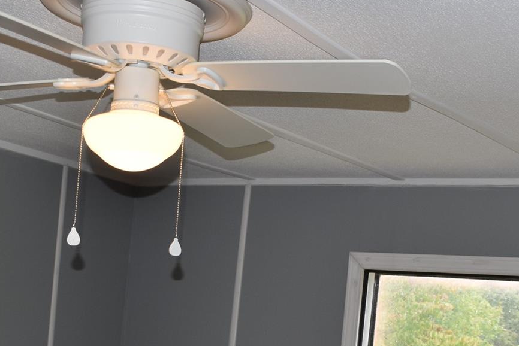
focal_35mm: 78
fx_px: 1125
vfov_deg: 17.1
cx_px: 302
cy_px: 346
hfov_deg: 25.9
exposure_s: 1/125
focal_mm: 22
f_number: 5.6
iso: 250
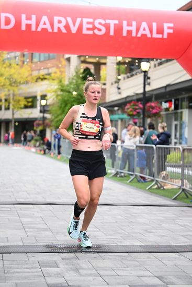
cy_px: 144
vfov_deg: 28.4
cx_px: 96
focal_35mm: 71
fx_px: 568
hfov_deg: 19.2
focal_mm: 71
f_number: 2.8
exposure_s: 1/1250
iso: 1600
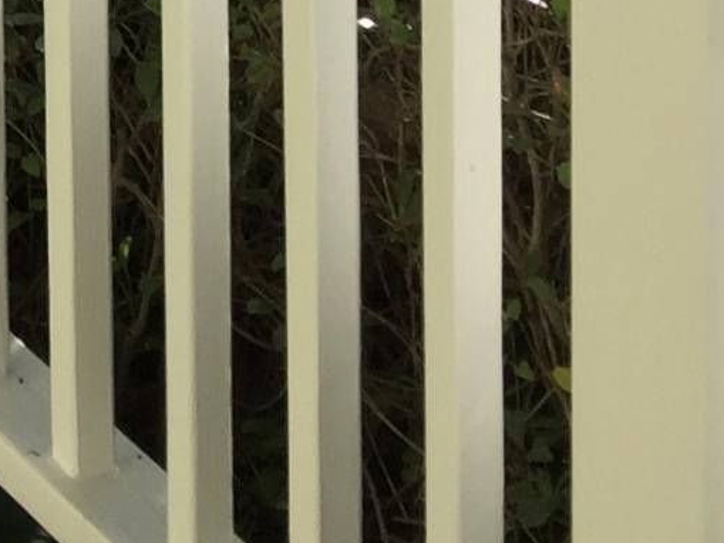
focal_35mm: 171
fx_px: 3577
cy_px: -1038
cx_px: -502
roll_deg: +0.4
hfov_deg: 10.9
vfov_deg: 7.7
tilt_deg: -6.3
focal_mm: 4.15
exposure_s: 1/842
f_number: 2.2
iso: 32
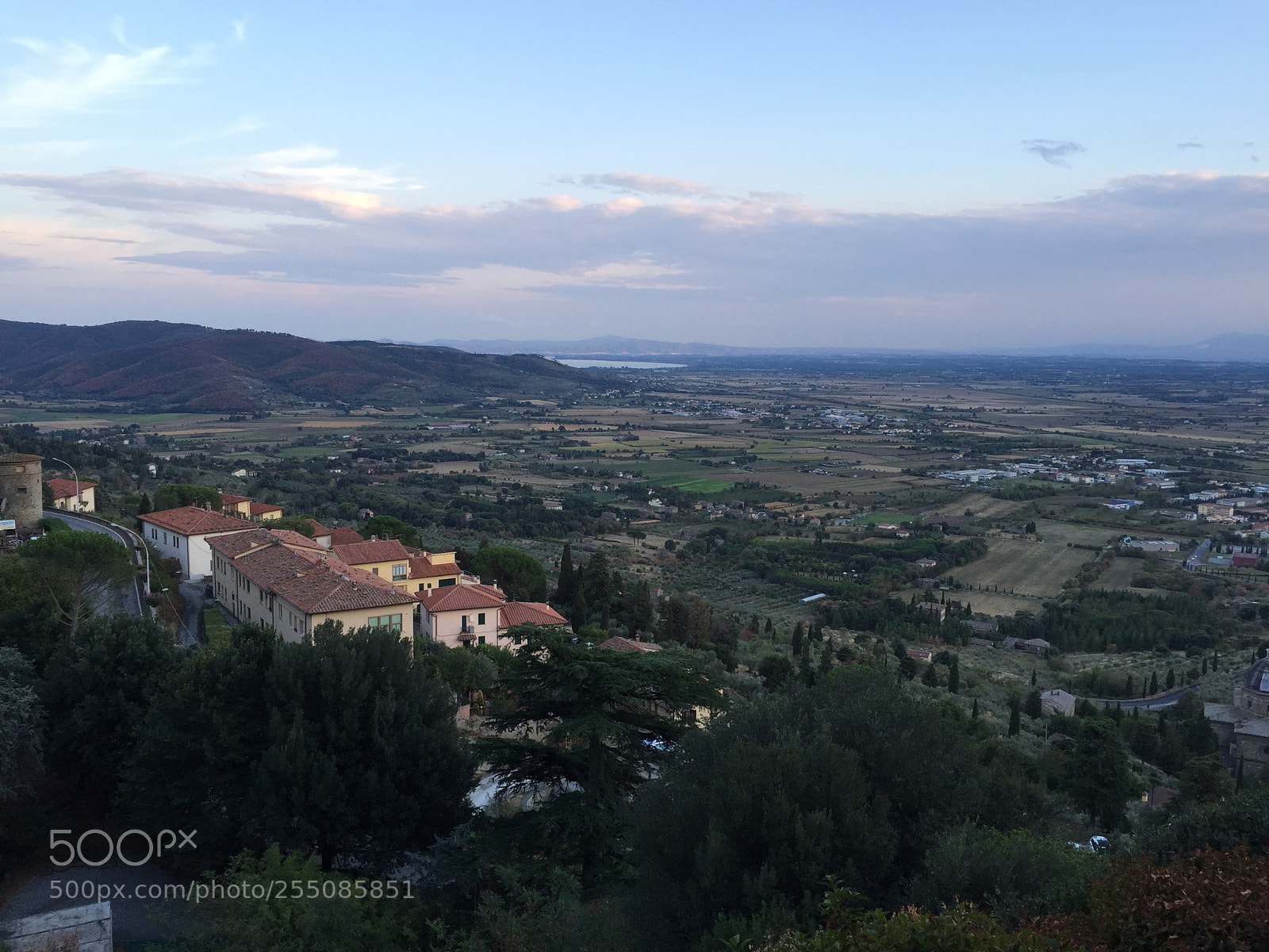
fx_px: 1063
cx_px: 634
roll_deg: -1.9
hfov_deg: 61.7
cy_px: 476
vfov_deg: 48.2
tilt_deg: -6.3
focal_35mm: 29
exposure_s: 1/146
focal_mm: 4.15
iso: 32
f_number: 2.2
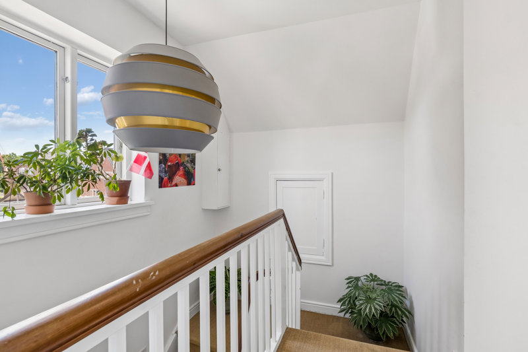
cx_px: 264
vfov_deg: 67.4
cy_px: 176
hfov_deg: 90.0
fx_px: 264
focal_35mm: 18
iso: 200
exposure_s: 1/10
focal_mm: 12
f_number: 8
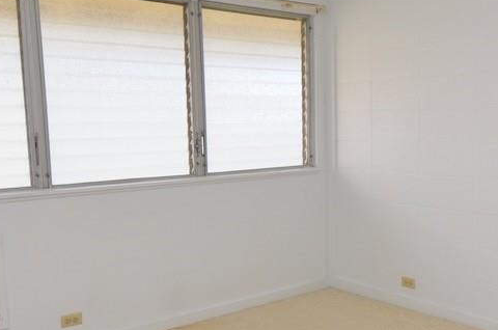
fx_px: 552
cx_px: 273
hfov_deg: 48.5
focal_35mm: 40
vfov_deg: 33.2
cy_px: 192
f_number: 5.6
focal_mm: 10
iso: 250
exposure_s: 1/60
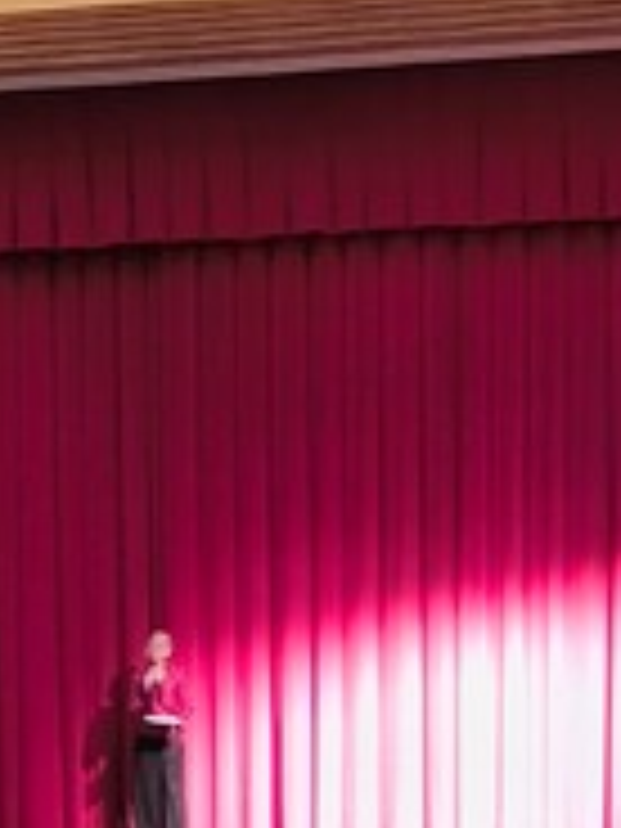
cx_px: 126
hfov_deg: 12.1
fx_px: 2918
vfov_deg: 15.3
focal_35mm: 122
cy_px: 1130
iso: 4000
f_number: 1.65
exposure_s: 1/16.7
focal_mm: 6.18
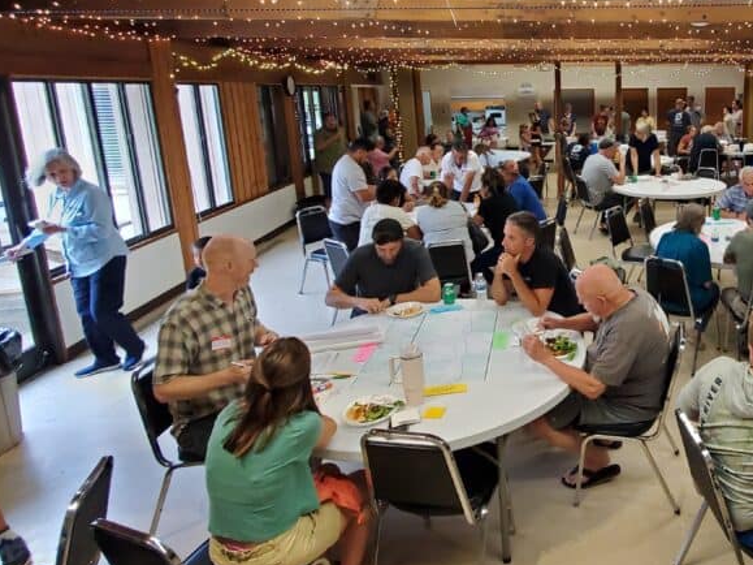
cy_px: 197
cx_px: 597
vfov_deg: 57.8
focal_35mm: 23
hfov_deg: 67.4
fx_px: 500
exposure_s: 1/60
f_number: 2.2
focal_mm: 1.8
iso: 320
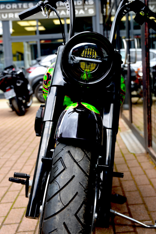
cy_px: 107
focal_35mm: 51
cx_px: 87
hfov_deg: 26.5
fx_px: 331
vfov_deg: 38.8
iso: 100
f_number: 5
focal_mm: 44
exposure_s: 1/100
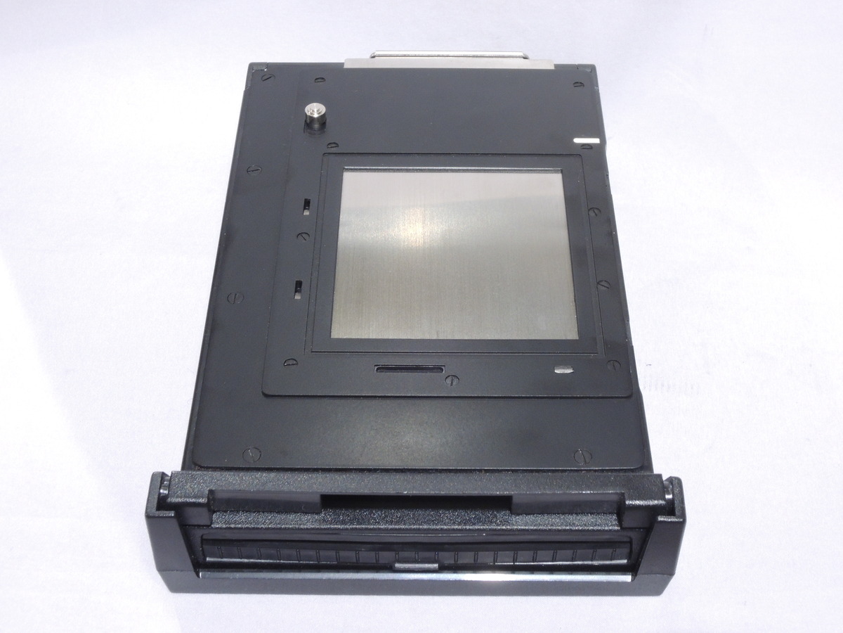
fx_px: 1218
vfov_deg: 29.1
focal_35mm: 50
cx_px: 422
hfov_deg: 38.2
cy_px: 316
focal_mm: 9
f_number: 6.6
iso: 400
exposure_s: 1/30
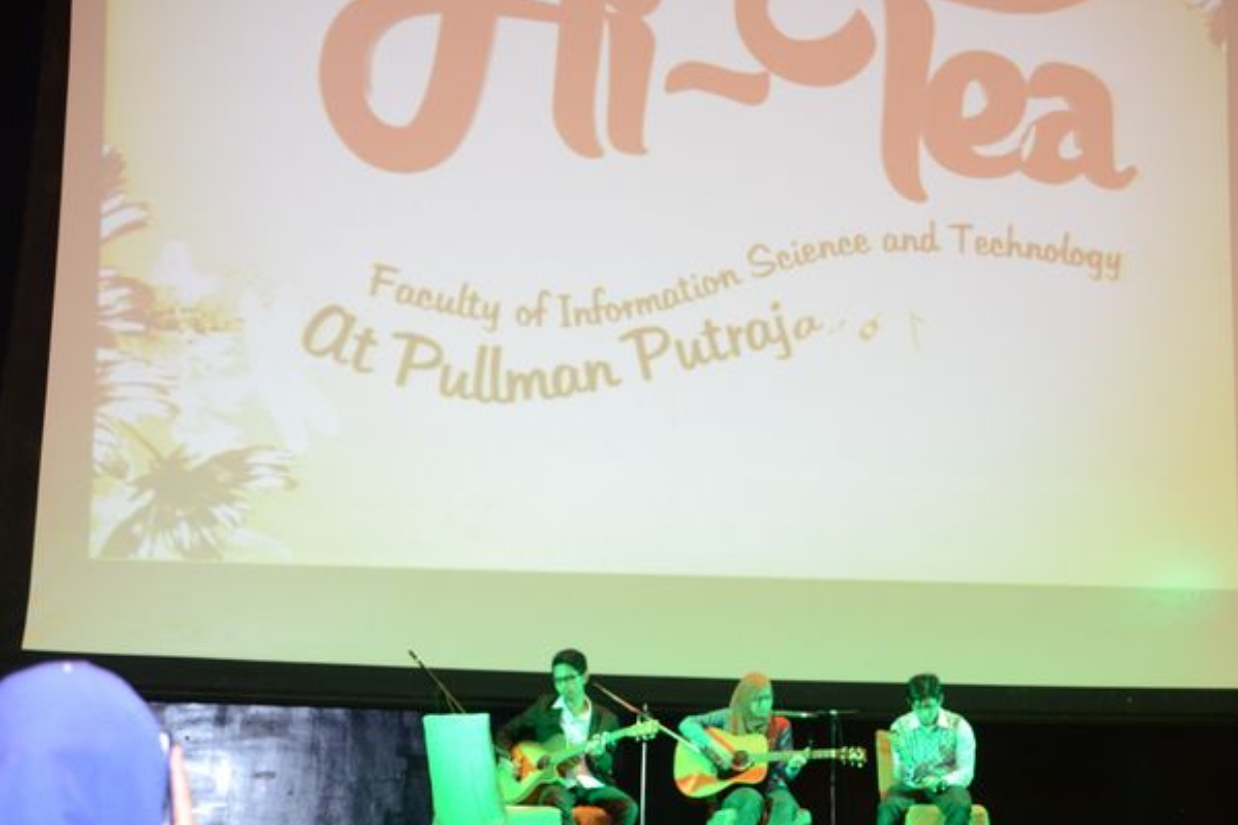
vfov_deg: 22.6
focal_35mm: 60
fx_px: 2063
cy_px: 494
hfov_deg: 33.2
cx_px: 787
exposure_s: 1/60
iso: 1600
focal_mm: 30
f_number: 3.2
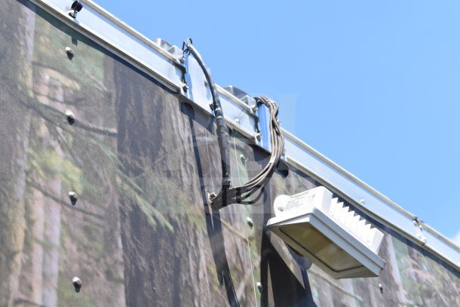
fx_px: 1054
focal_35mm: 82
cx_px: 230
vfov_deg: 16.6
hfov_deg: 24.6
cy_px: 154
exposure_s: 1/200
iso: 200
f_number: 7.1
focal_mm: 55
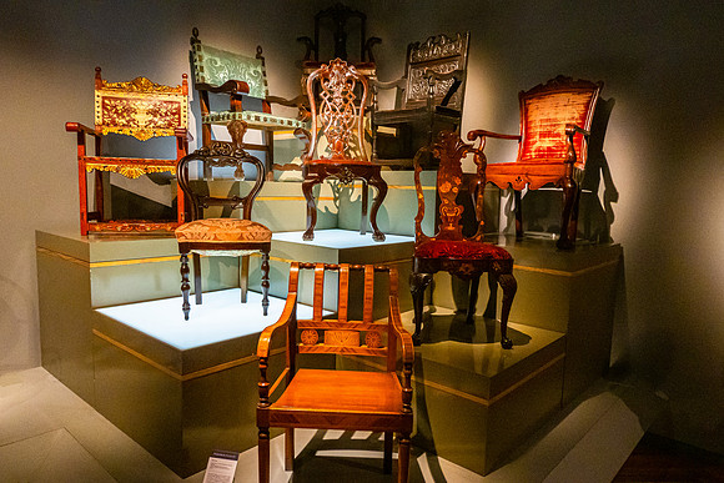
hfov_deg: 72.9
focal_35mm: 24
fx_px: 490
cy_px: 242
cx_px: 362
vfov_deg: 52.5
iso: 1600
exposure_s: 1/80
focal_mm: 9
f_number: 5.6
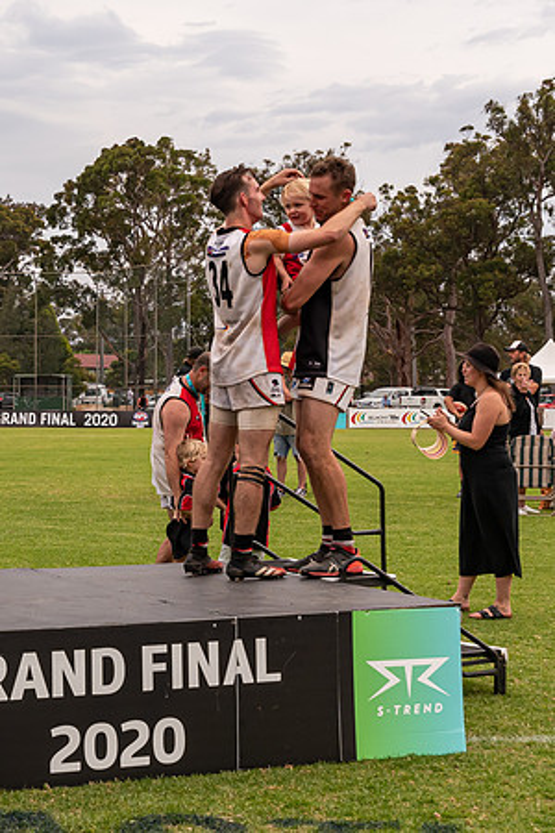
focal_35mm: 81
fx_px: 1882
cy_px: 395
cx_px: 46
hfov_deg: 16.5
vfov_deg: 24.9
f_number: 6.3
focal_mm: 30
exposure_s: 1/320
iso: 400
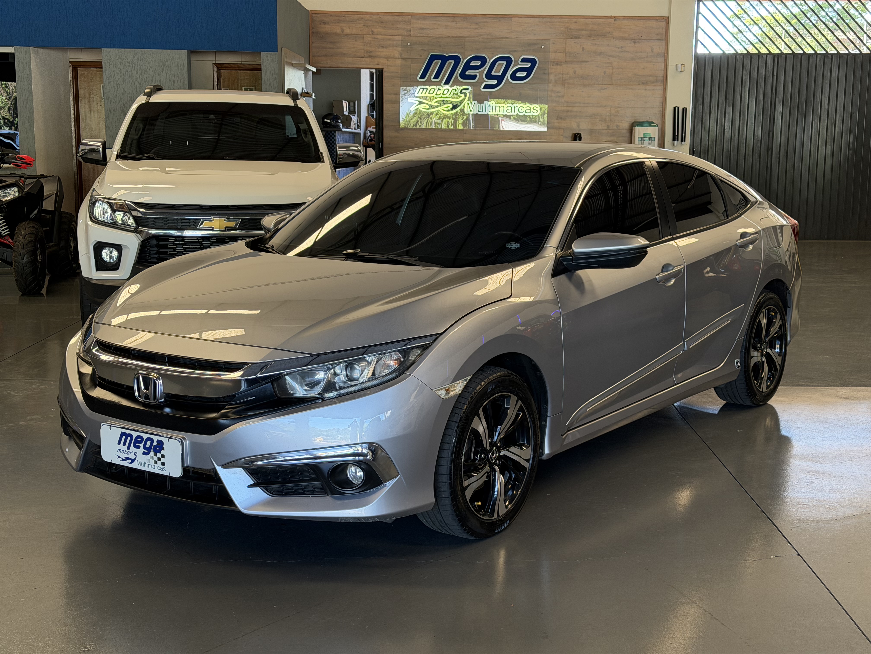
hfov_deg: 39.7
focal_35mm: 48
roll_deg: -0.1
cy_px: 327
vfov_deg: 30.3
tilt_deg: -8.4
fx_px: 1208
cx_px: 436
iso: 160
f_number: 1.78
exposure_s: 1/102
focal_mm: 6.76
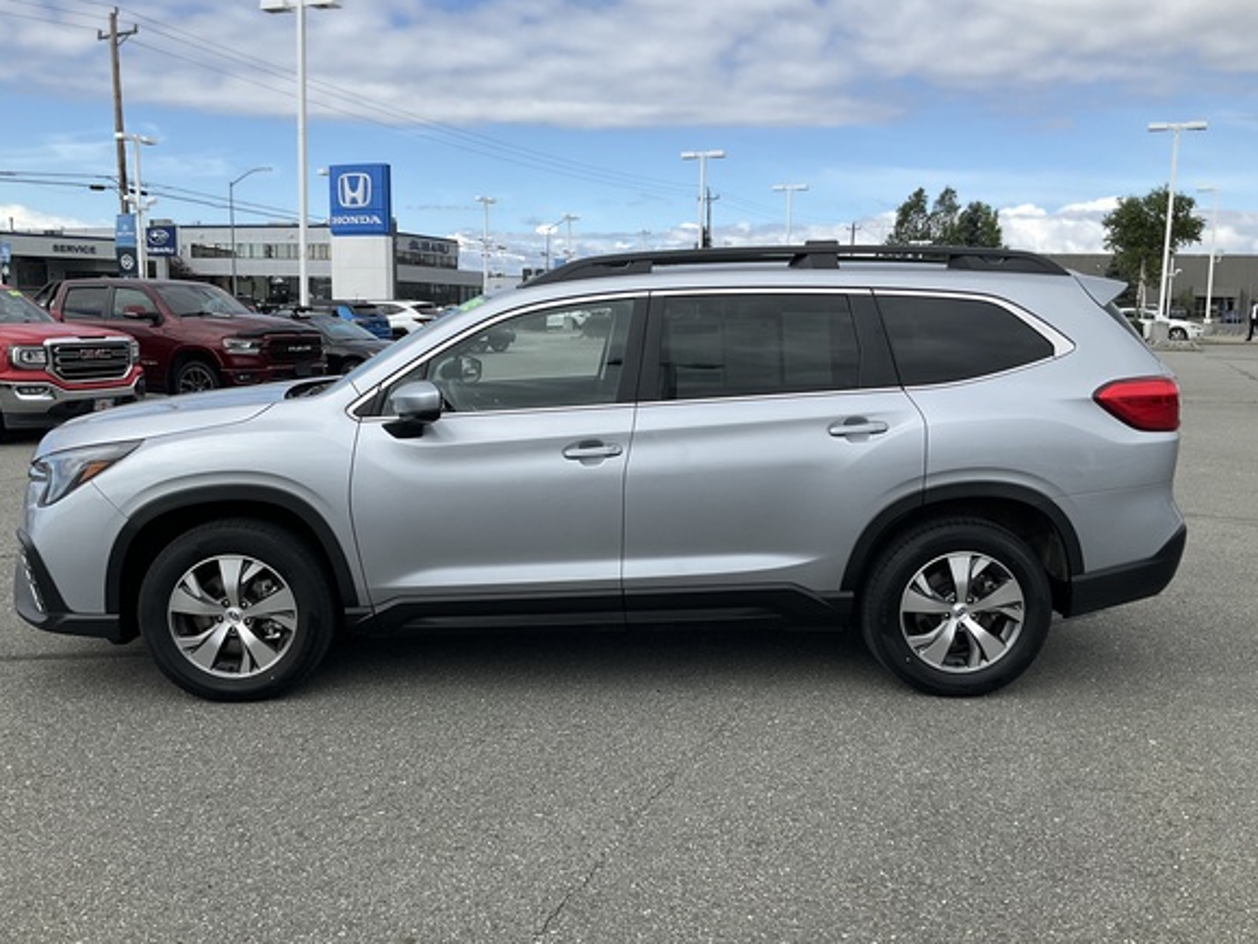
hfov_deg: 56.8
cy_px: 475
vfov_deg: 44.2
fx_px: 1163
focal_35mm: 32
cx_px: 594
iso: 25
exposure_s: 1/1984
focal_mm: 3
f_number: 1.8
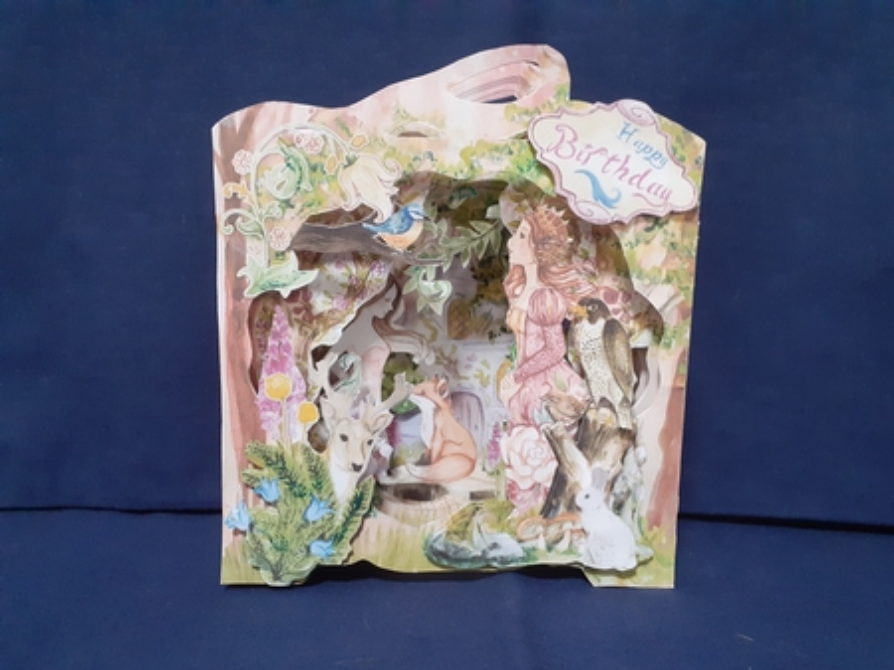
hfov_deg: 65.4
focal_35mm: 27
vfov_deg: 51.3
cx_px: 447
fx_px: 697
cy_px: 335
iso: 250
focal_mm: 3.6
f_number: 1.9
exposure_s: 1/25
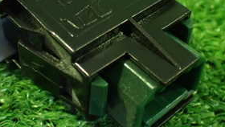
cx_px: 95
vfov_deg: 17.1
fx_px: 418
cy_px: 18
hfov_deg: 30.1
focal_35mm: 70
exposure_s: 1/30
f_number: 2.3
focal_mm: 5.4
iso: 1000
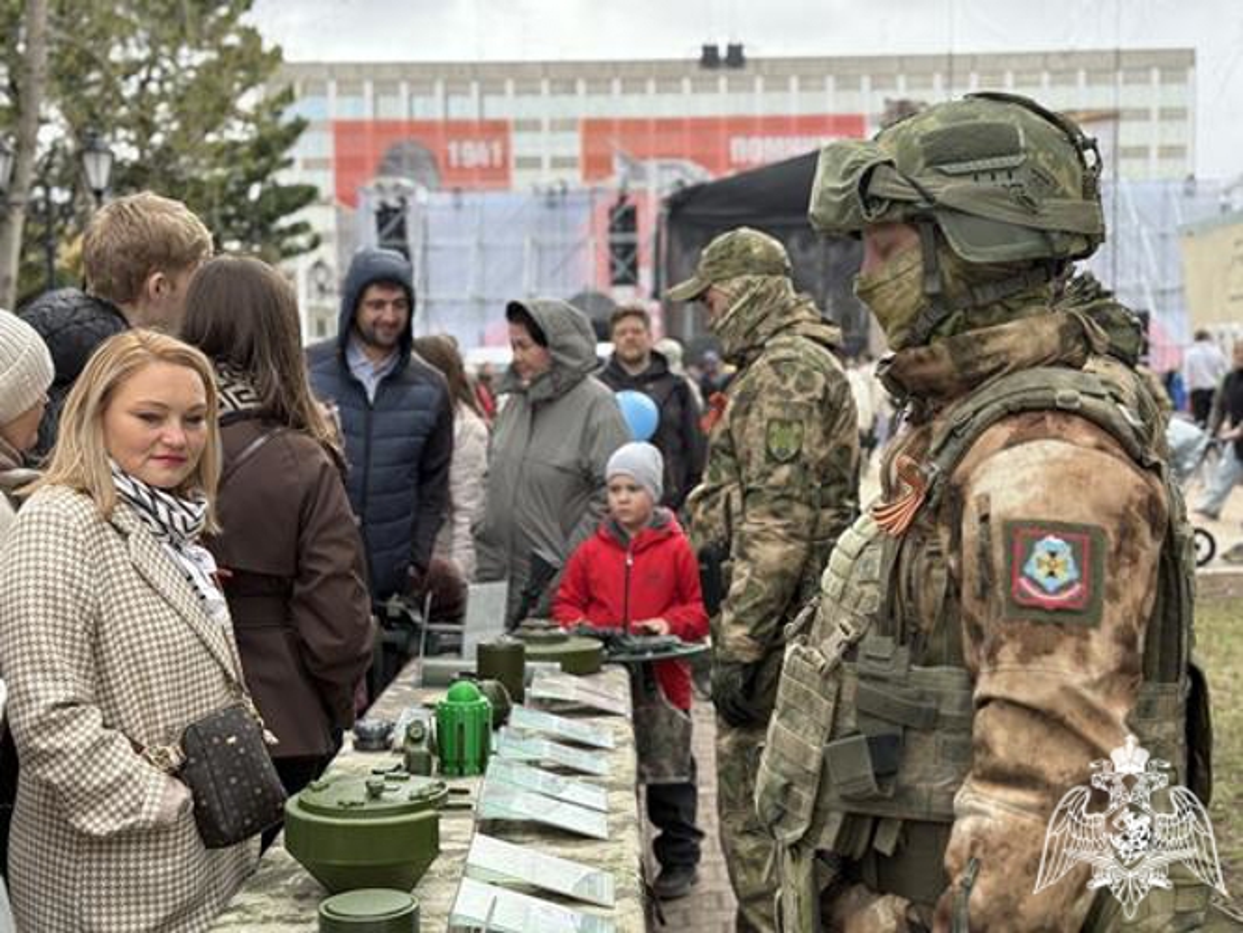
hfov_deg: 39.6
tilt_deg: -2.8
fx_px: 1724
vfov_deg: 30.3
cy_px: 466
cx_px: 622
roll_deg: +1.3
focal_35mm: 48
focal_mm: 6.76
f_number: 1.78
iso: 64
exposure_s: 1/778
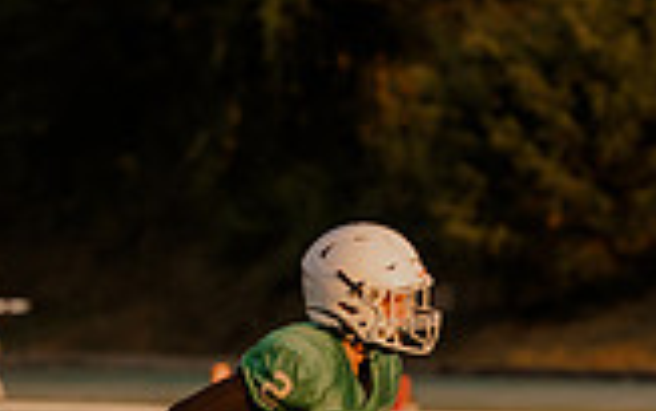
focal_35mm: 659
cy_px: 645
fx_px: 11786
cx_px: 217
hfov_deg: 3.2
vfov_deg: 2.0
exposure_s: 1/1000
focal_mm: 175
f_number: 3.5
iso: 400
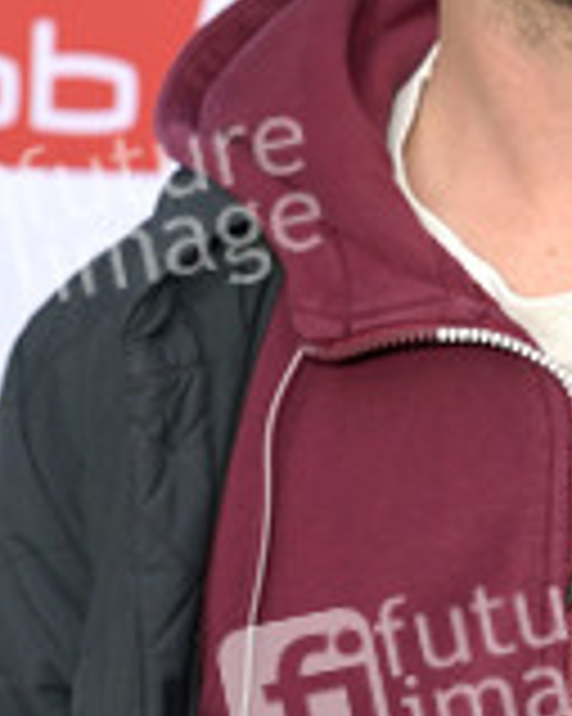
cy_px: 0
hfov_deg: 9.8
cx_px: 581
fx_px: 3304
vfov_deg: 12.2
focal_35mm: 156
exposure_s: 1/250
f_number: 5.6
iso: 400
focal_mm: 66
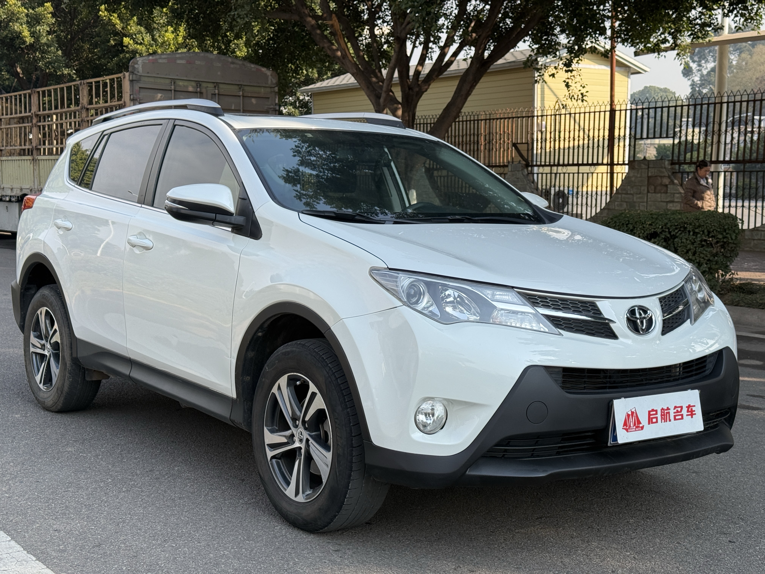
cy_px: 287
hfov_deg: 39.7
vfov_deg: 30.3
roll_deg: -0.2
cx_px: 382
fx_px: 1061
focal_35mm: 48
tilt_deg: -4.5
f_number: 1.78
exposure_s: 1/1575
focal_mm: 6.76
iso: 64
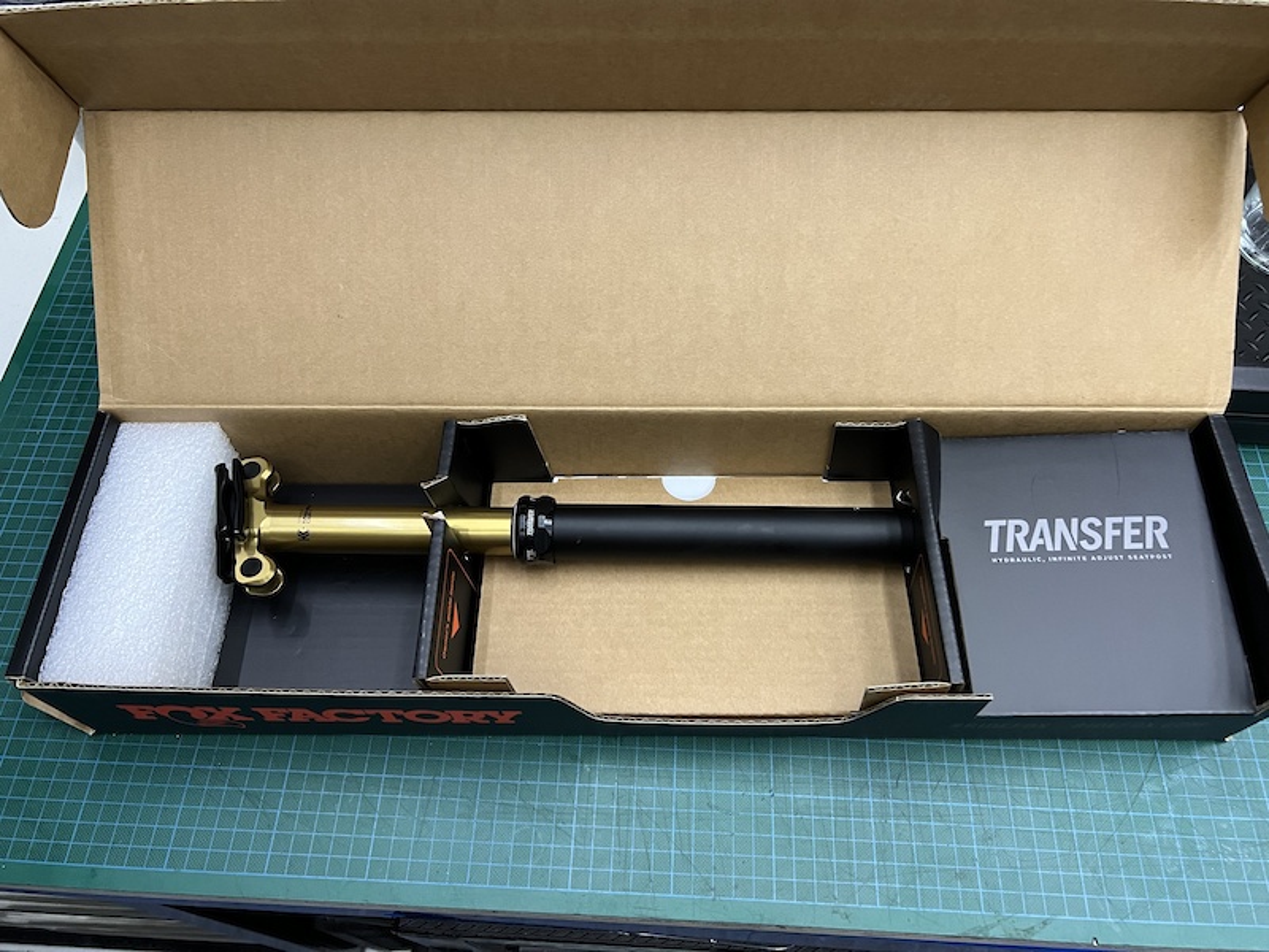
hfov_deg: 67.3
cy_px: 476
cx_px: 634
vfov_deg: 53.1
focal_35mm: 26
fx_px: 953
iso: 400
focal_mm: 5.7
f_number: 1.5
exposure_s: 1/50
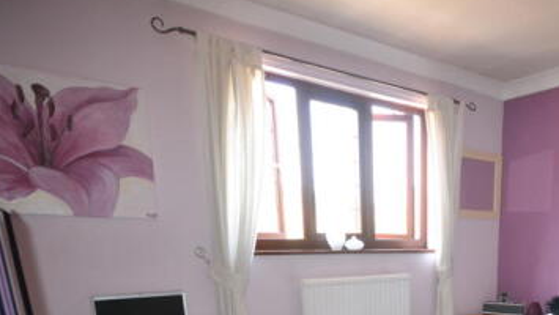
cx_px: 478
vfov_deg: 35.3
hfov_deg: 58.7
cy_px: 333
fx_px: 430
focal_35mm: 29
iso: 1100
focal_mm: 10
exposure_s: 1/60
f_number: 4
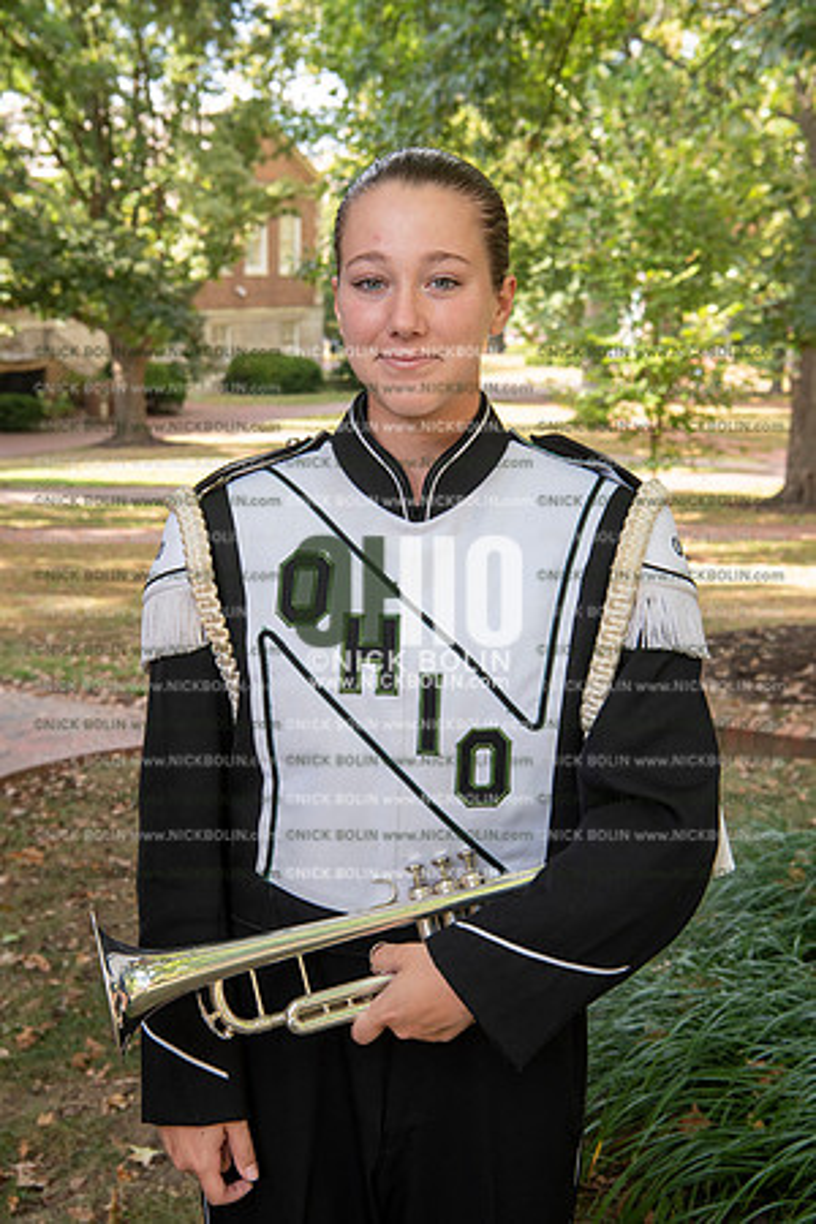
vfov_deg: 39.6
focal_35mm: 50
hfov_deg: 27.0
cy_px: 612
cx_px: 408
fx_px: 1700
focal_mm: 50
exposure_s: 1/100
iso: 500
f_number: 8
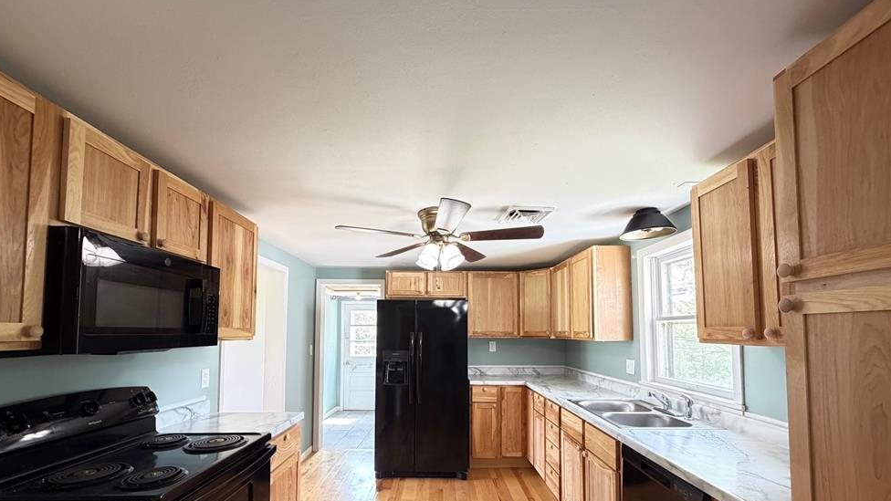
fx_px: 378
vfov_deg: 65.9
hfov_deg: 99.4
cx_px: 444
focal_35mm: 16
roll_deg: -0.6
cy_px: 318
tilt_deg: +2.2
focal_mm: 2.22
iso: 500
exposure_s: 1/60
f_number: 2.2
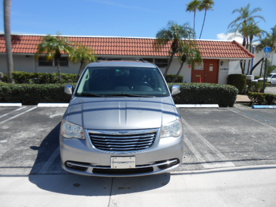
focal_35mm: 26
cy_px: 104
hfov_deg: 67.3
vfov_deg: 53.1
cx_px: 138
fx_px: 207
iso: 80
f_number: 3.5
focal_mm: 4.6
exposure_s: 1/800
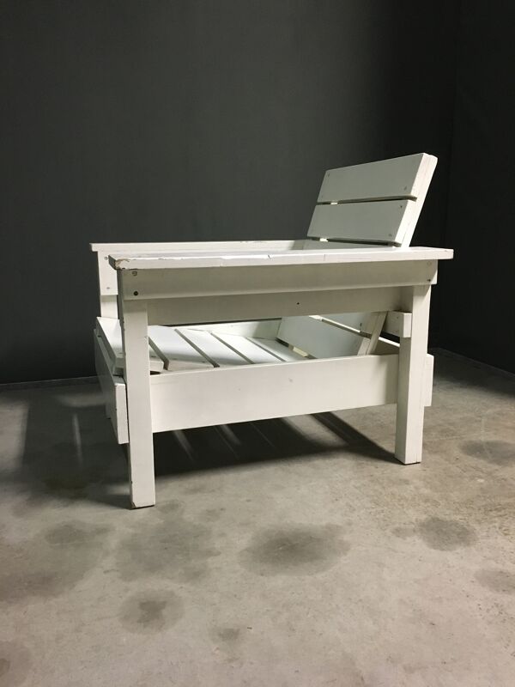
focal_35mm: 29
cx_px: 258
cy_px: 344
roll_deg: +0.1
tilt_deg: -13.8
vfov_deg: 61.7
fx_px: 575
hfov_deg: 48.2
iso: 250
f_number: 2.2
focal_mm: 4.15
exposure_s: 1/17
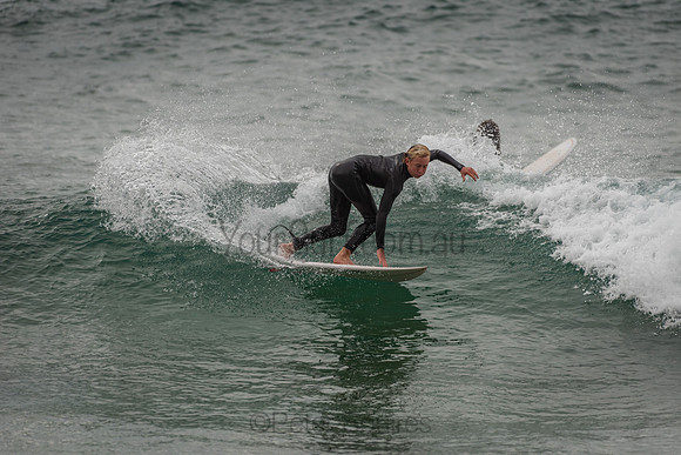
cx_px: 340
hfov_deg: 4.1
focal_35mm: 500
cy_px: 228
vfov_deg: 2.8
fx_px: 9460
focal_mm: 500
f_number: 5.6
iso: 200
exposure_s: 1/2000
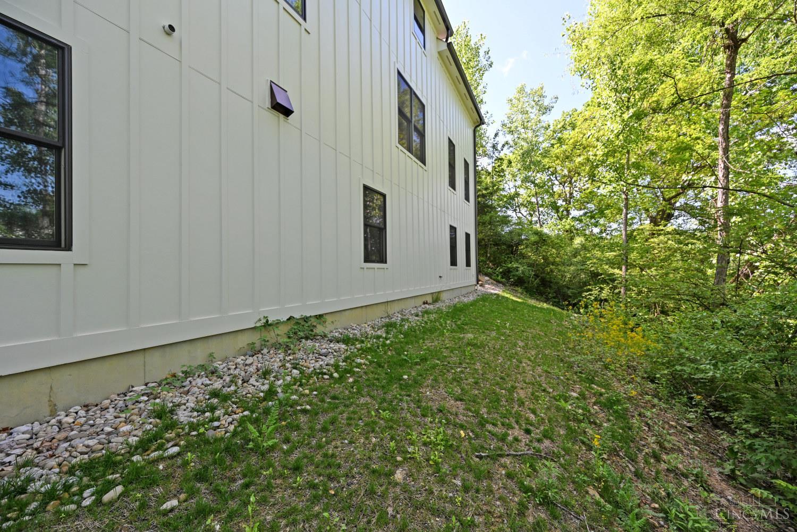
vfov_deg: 81.2
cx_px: 398
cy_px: 266
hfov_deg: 104.3
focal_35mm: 14
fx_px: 310
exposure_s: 1/250
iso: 200
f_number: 5.6
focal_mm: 14
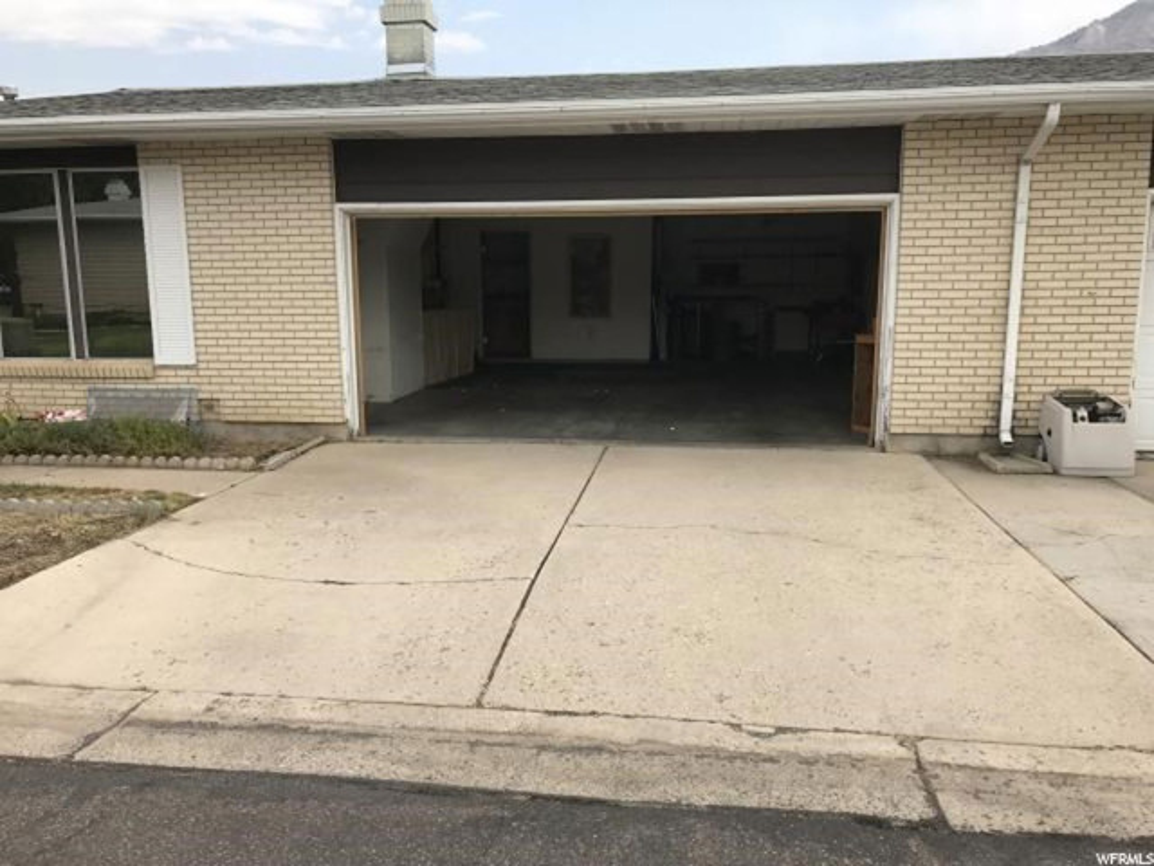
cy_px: 433
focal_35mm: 28
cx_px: 577
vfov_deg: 49.7
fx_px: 933
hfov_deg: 63.4
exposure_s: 1/1140
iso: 20
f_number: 1.8
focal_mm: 3.99
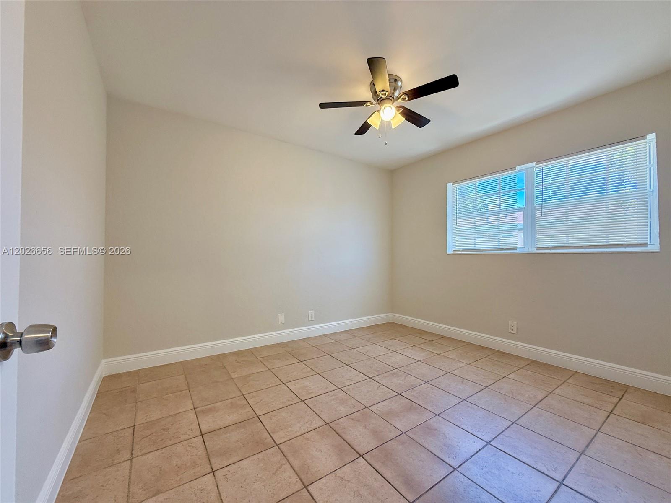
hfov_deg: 102.1
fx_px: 271
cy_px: 252
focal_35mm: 14
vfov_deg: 85.7
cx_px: 336
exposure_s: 1/120
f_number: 2.2
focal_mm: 2.22
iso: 160
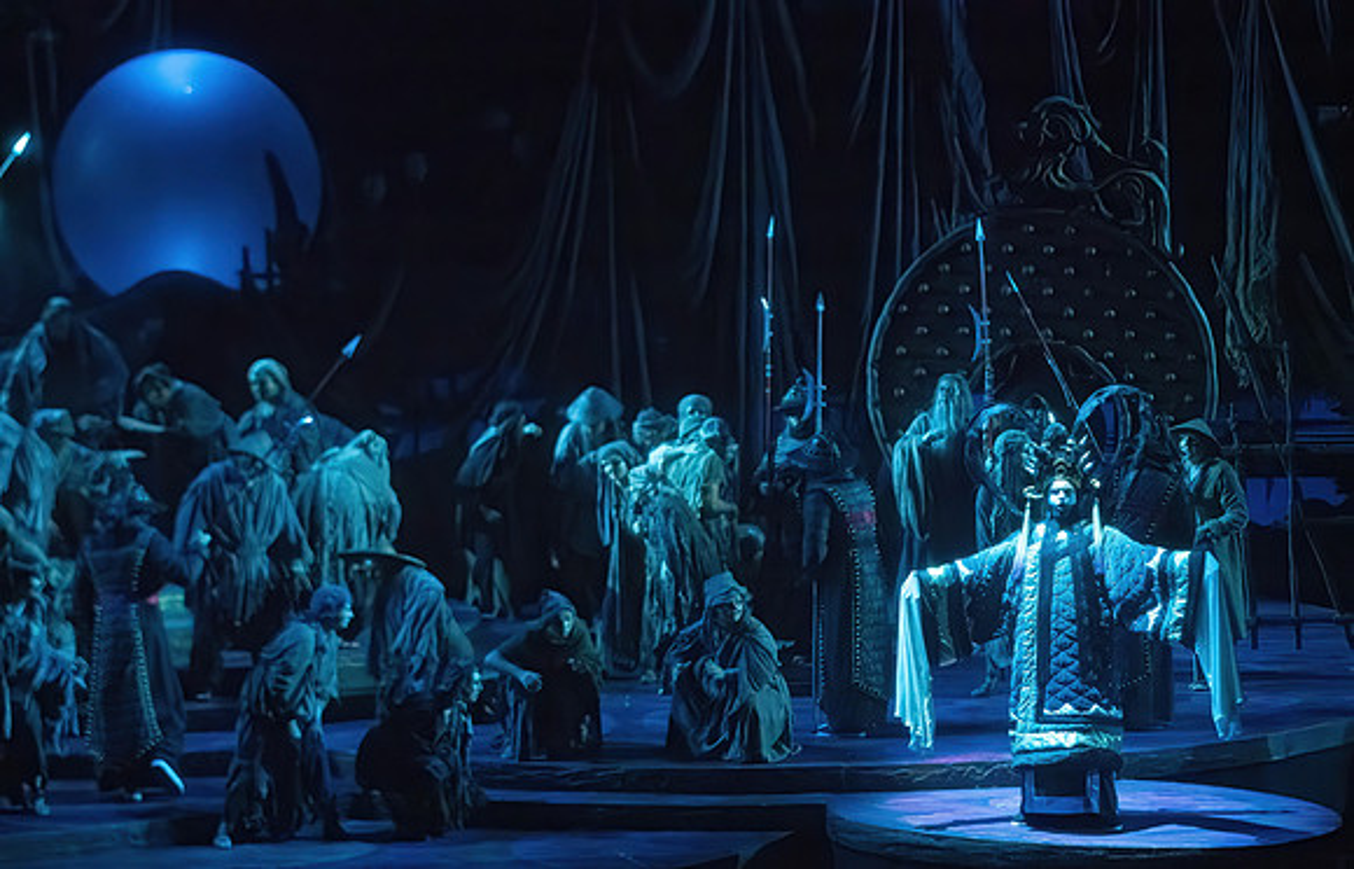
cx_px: 677
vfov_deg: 11.8
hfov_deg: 18.3
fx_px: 4210
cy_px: 451
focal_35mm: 113
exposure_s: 1/400
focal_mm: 112
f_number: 4.5
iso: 20000
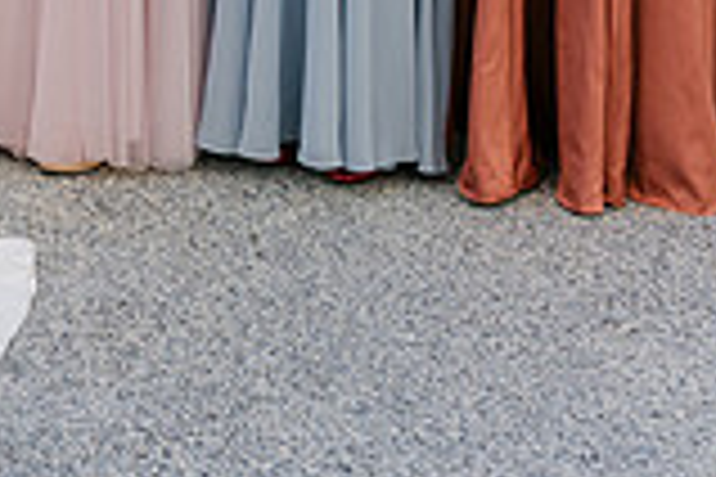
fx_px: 2546
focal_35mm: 128
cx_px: -252
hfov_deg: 15.2
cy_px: -306
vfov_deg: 10.2
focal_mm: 35
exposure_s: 1/800
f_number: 4
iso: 100
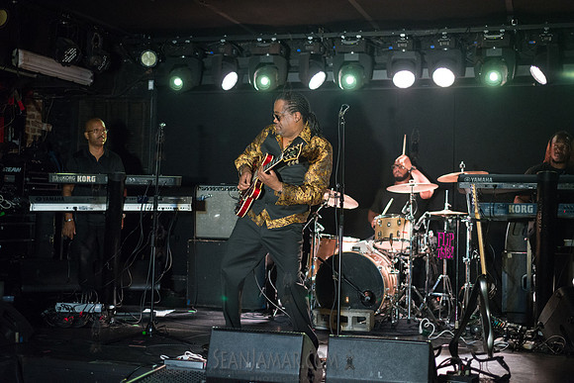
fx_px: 797
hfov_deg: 39.6
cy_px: 192
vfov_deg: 27.0
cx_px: 287
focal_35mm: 50
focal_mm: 50
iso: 4000
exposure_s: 1/320
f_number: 2.2
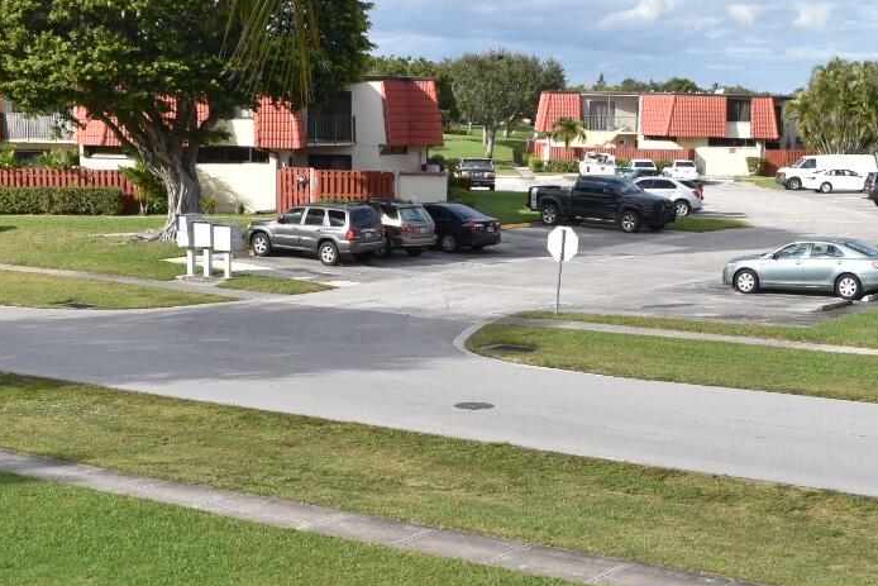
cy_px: 491
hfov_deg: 31.9
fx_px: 1537
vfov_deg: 21.2
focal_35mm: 63
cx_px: 474
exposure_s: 1/320
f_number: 9
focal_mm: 18
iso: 200
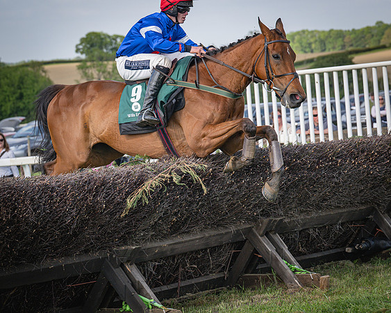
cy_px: 162
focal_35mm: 123
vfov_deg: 12.6
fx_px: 1419
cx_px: 197
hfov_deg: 15.7
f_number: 3.5
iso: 200
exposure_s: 1/1600
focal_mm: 70
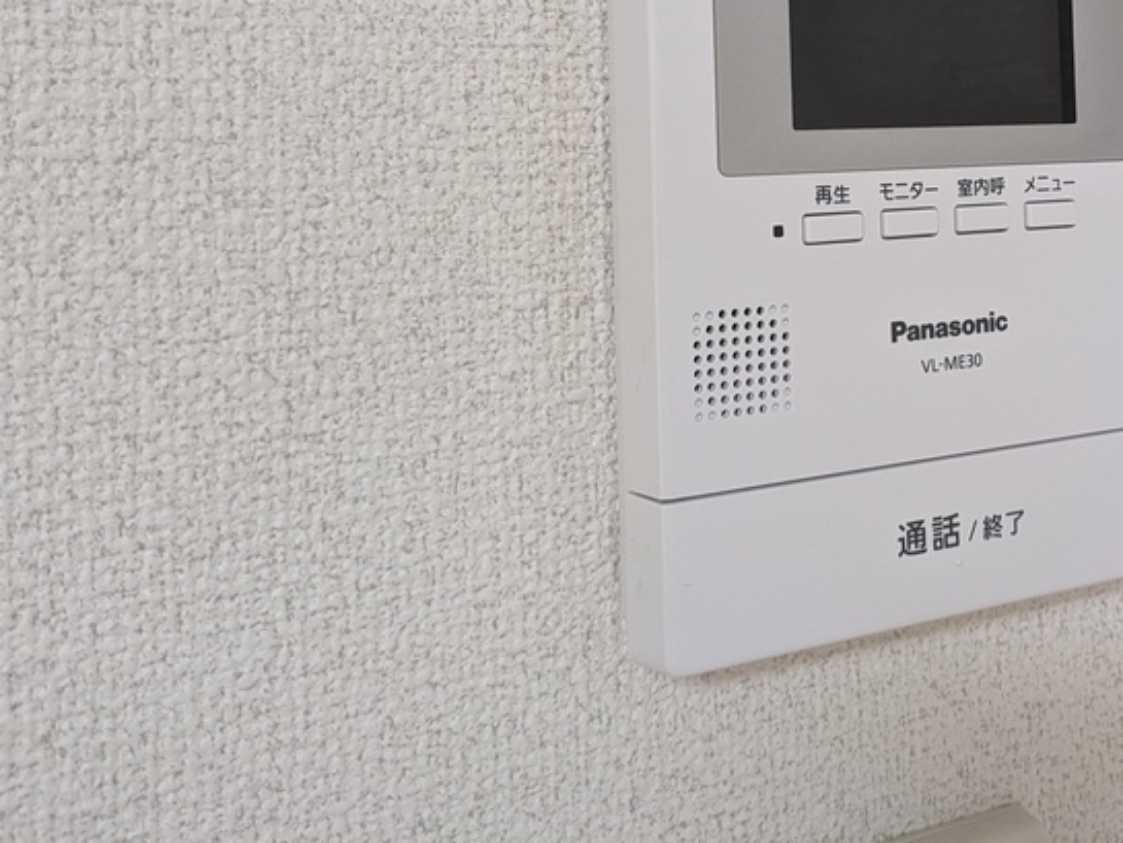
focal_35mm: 44
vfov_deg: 31.5
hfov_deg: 41.6
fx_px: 1428
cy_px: 105
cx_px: 844
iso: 216
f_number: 1.89
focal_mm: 5.43
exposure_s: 1/100
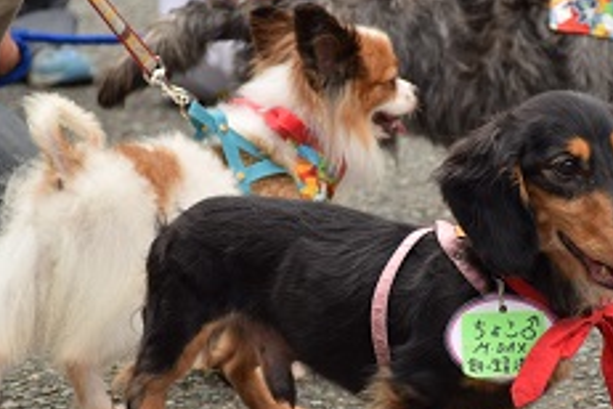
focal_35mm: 247
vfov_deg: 5.6
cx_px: 393
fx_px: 4203
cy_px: 293
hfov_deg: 8.3
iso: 160
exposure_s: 1/160
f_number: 6.3
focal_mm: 95
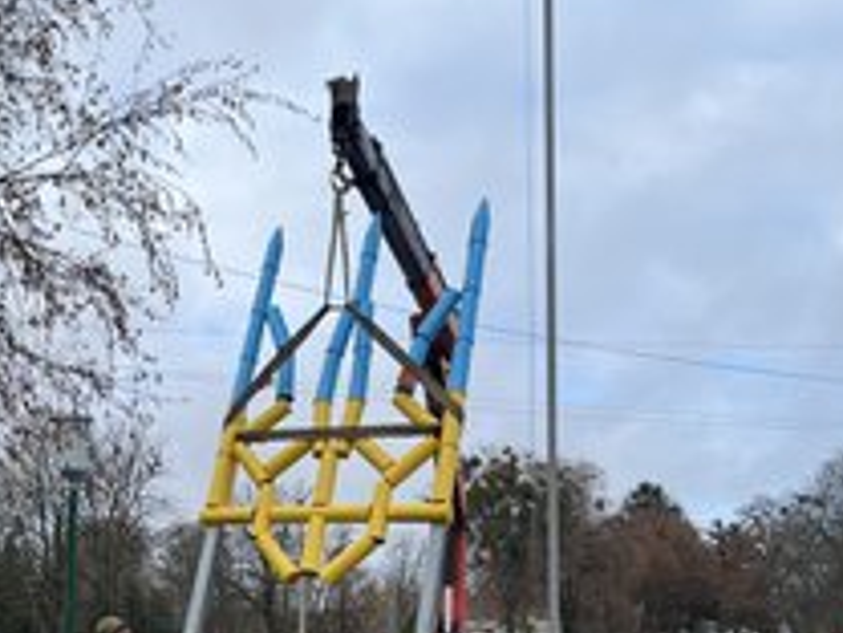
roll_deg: -1.1
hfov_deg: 37.3
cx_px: 215
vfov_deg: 28.1
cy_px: 560
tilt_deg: +3.9
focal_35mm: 50
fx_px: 1218
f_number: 1.5
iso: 50
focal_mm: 5.7
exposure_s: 1/2083
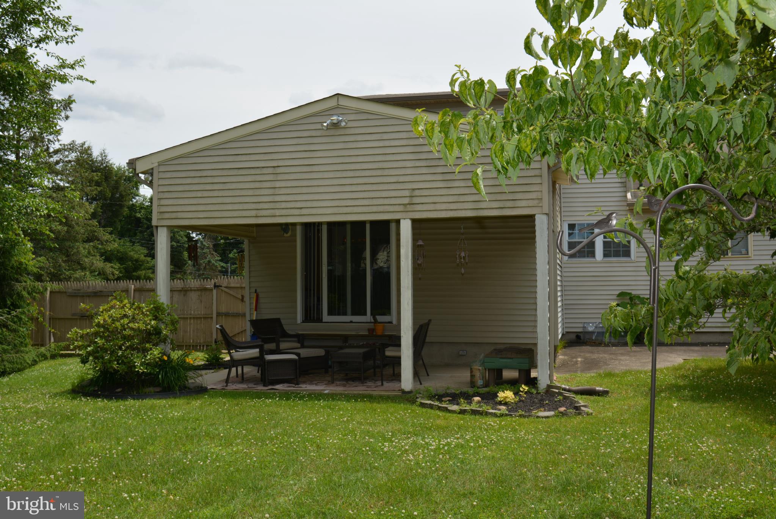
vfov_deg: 34.3
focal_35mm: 39
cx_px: 388
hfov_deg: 49.5
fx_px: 841
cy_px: 260
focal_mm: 26
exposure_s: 1/200
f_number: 10
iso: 100
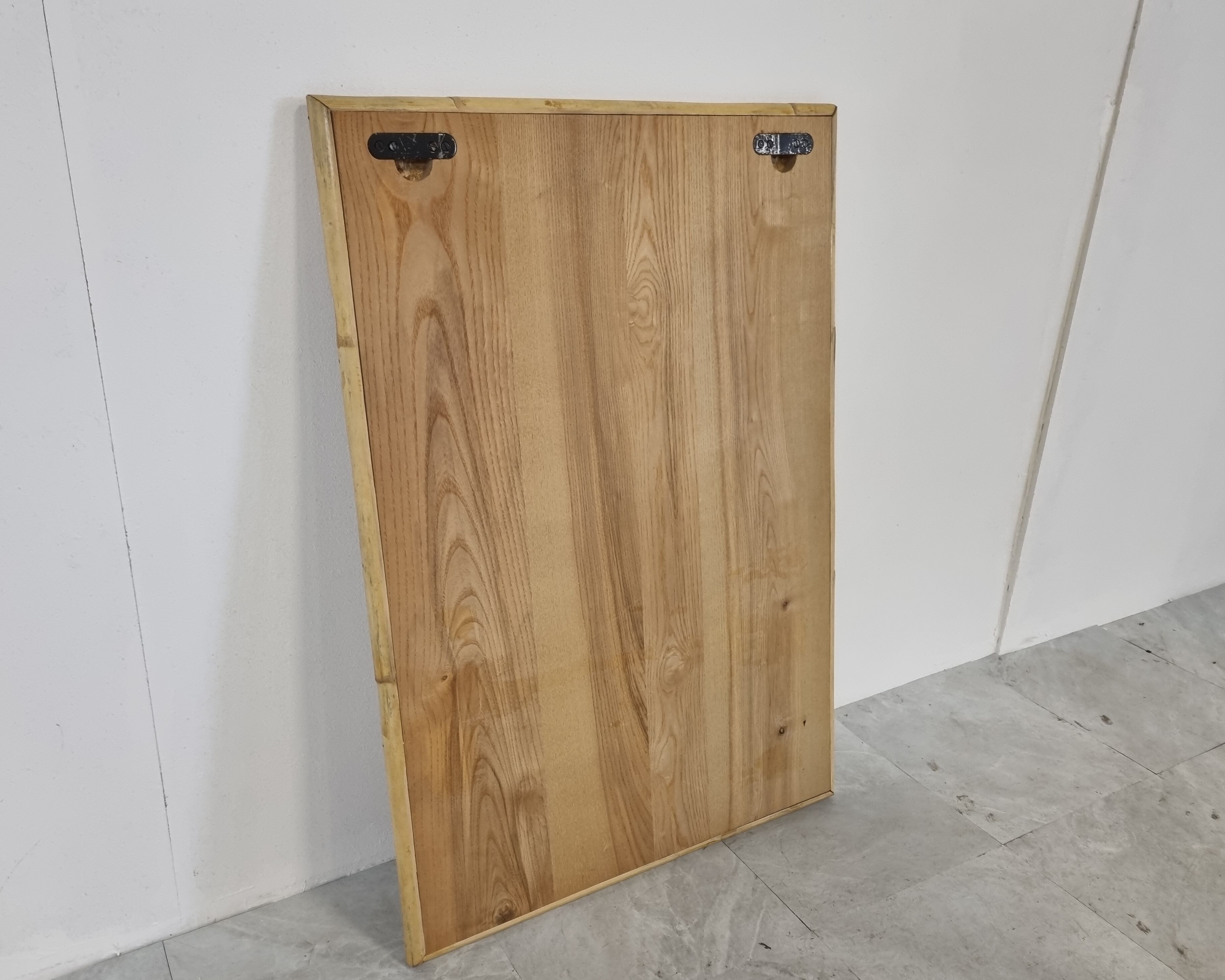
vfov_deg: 51.5
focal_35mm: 28
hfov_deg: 62.2
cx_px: 582
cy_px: 498
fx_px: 1015
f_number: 1.8
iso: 200
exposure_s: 1/100
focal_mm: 5.4
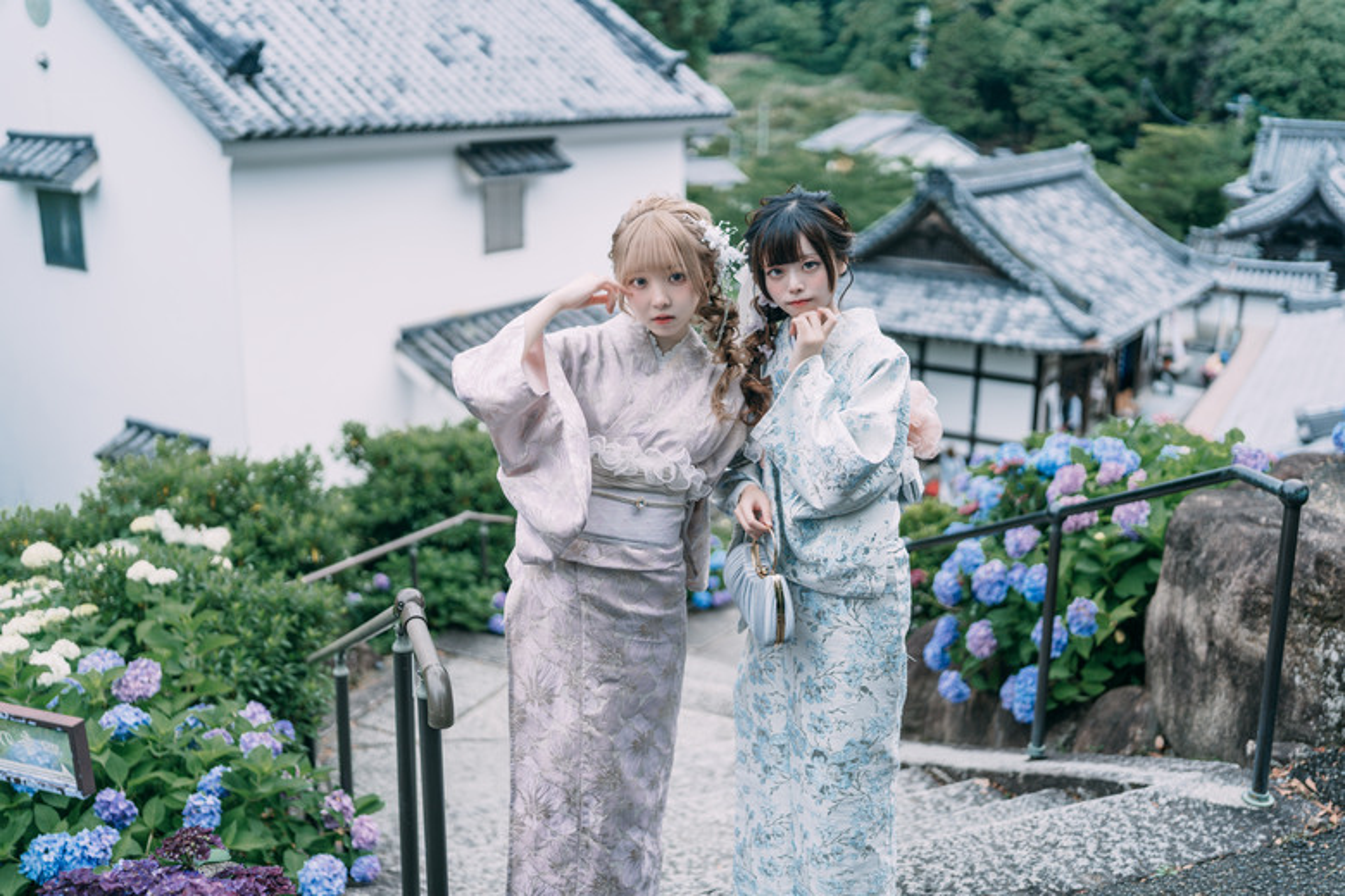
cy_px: 448
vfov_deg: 37.9
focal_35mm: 35
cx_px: 672
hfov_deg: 54.4
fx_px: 1308
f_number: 1.4
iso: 64
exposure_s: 1/3200
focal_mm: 35
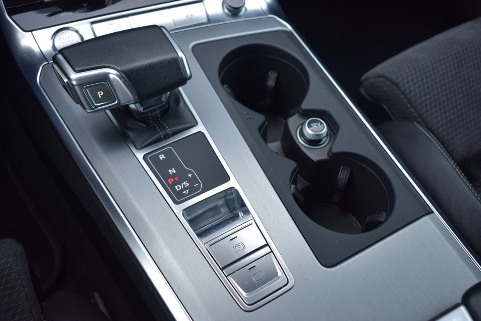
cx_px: 240
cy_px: 160
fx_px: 501
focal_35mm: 38
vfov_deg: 35.5
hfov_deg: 51.3
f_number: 4.5
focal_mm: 25
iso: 400
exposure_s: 1/80
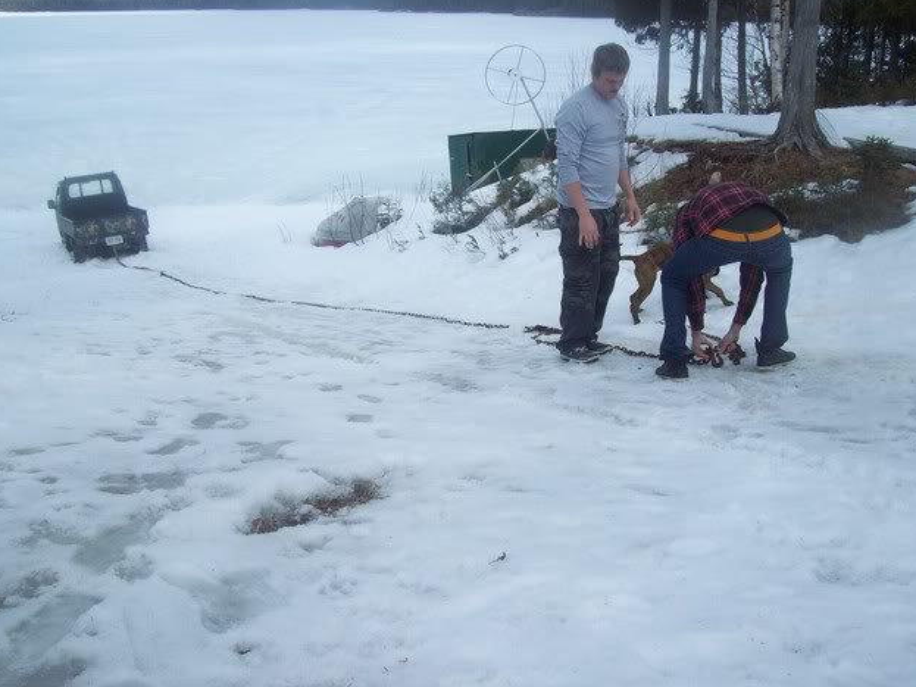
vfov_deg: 38.7
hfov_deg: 50.1
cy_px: 335
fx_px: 979
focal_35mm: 37
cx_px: 463
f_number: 4.8
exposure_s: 1/426
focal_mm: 6
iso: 80
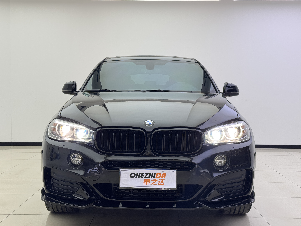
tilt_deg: -2.7
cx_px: 150
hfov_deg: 39.7
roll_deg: +0.0
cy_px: 113
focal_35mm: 48
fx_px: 417
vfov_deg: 30.3
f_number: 1.78
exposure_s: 1/126
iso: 100
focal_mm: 6.76
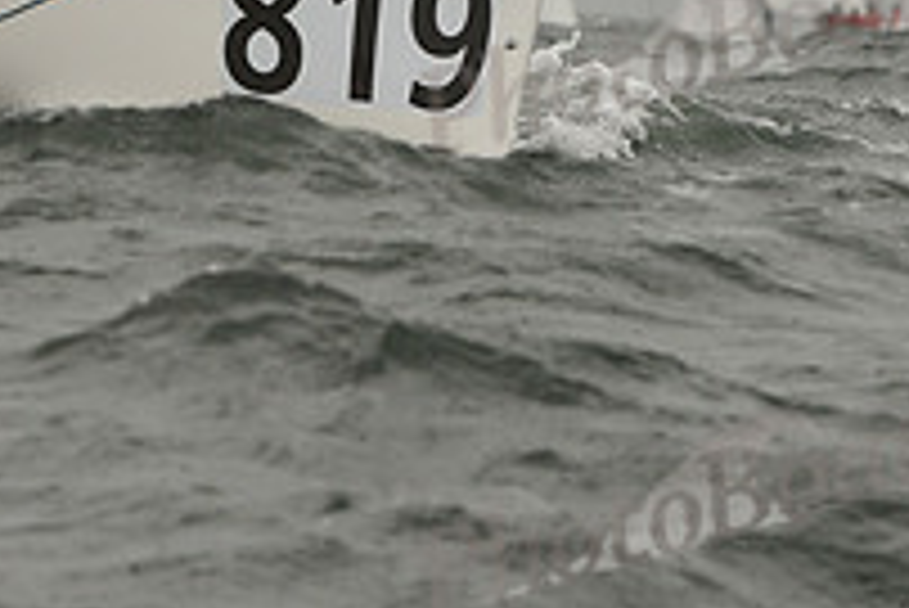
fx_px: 21806
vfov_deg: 1.6
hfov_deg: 2.4
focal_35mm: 863
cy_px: -128
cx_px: 189
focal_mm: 300
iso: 400
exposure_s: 1/1000
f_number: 6.3
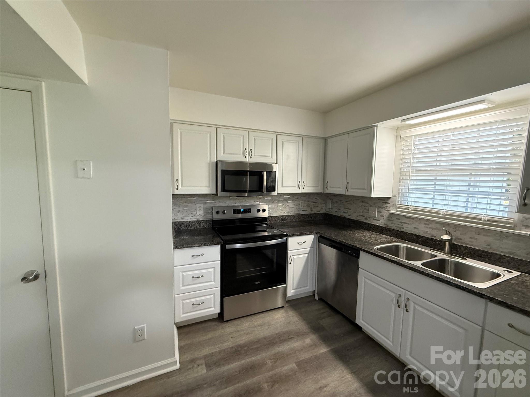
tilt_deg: -5.2
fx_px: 214
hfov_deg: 102.1
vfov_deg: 85.7
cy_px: 198
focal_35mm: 14
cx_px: 265
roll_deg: -0.9
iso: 500
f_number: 2.2
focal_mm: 2.22
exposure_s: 1/60
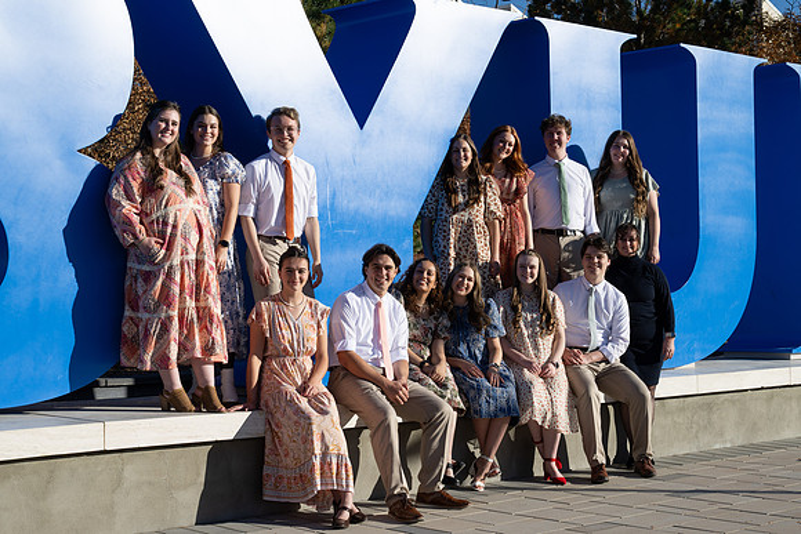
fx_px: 1426
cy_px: 280
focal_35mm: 64
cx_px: 421
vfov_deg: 21.2
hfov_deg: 31.4
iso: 100
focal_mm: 61
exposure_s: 1/320
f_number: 10
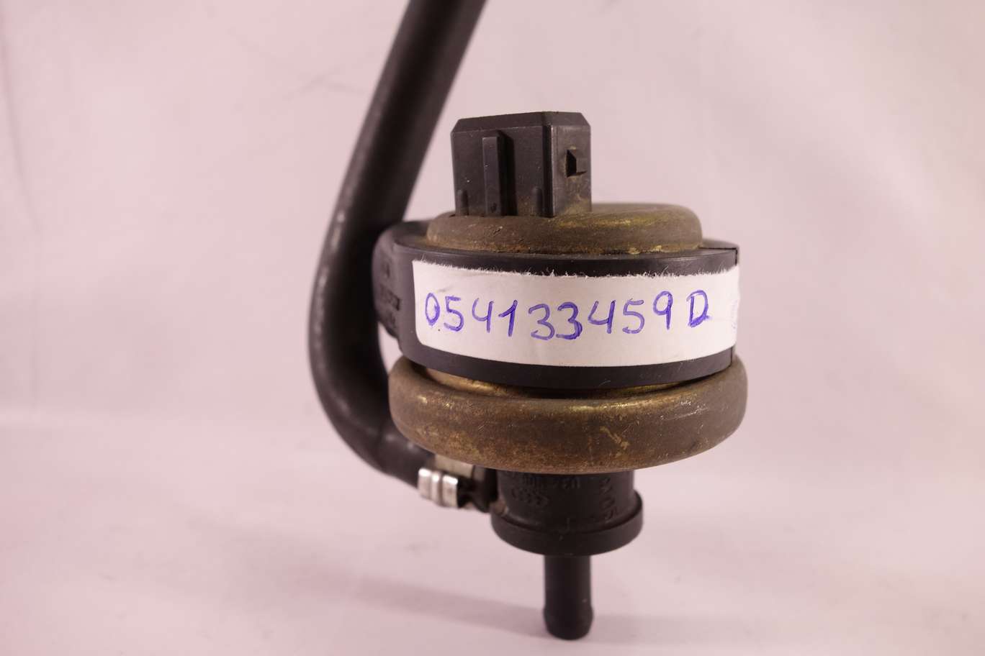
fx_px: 766
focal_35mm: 28
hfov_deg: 65.5
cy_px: 328
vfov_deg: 46.4
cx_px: 492
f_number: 4.5
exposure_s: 1/30
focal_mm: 10.4
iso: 250
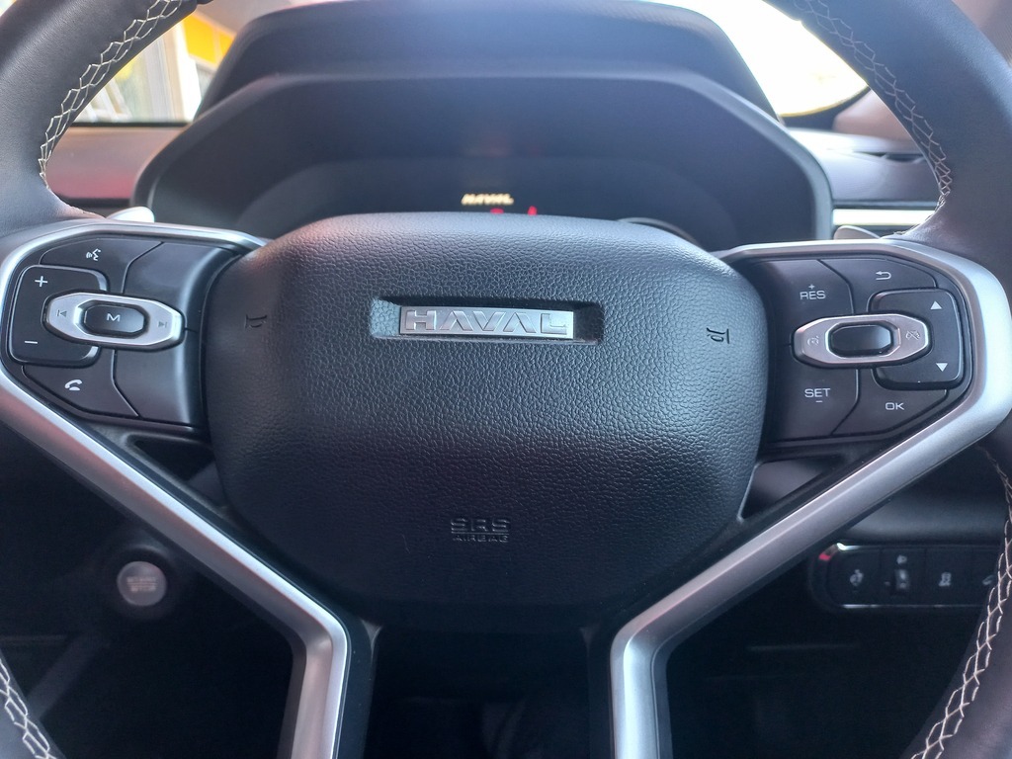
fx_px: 731
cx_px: 506
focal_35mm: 25
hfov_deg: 69.4
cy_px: 380
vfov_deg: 54.9
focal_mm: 4.6
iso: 160
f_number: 1.8
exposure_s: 1/33
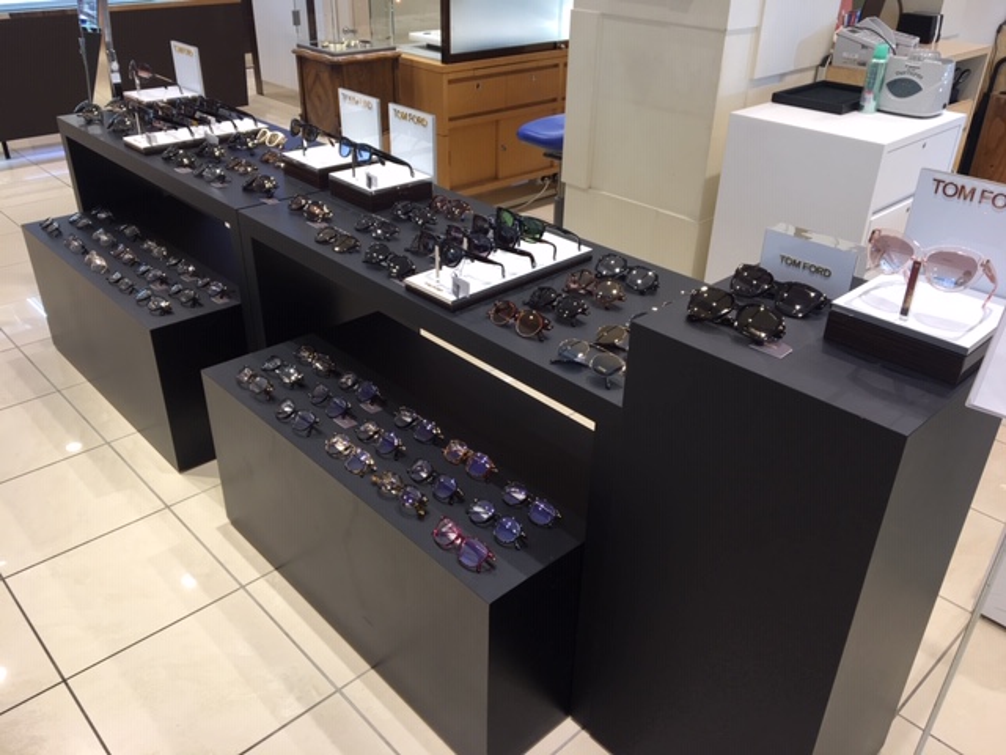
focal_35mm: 29
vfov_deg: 48.2
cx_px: 503
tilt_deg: -29.3
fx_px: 843
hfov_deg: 61.7
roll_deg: -1.1
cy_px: 378
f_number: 2.2
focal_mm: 4.15
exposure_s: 1/60
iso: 25
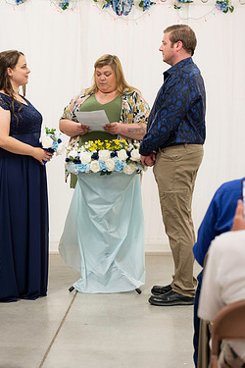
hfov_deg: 13.4
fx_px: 1041
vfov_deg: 20.0
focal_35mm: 102
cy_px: 164
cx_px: 120
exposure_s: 1/125
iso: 640
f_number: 3.5
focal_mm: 85
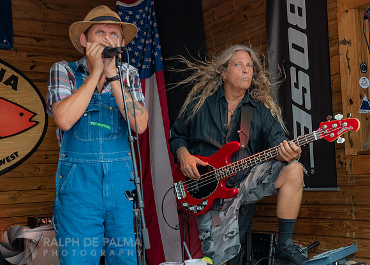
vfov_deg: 26.8
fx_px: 551
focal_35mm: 52
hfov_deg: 37.1
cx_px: 191
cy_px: 186
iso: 800
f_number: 5.6
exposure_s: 1/160
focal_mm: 34
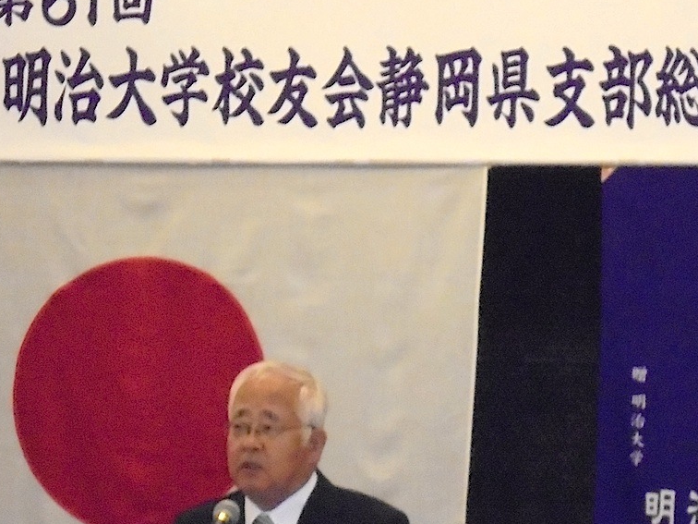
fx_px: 3751
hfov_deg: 10.6
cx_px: 487
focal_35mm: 186
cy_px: 447
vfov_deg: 8.0
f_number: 4.7
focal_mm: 16.9
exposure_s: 1/50
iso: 800
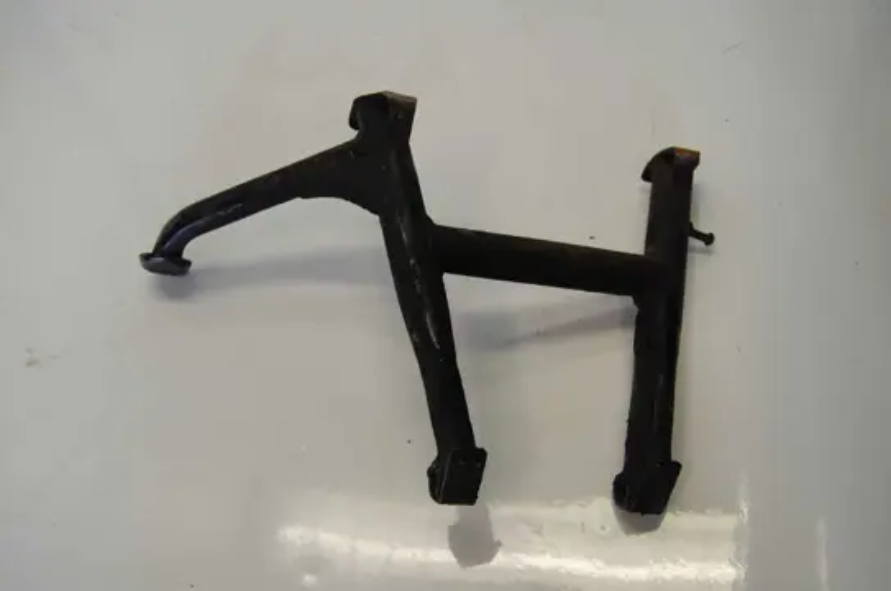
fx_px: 852
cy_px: 296
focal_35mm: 34
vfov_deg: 38.2
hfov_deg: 55.2
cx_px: 446
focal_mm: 23
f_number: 5
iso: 400
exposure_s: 1/100
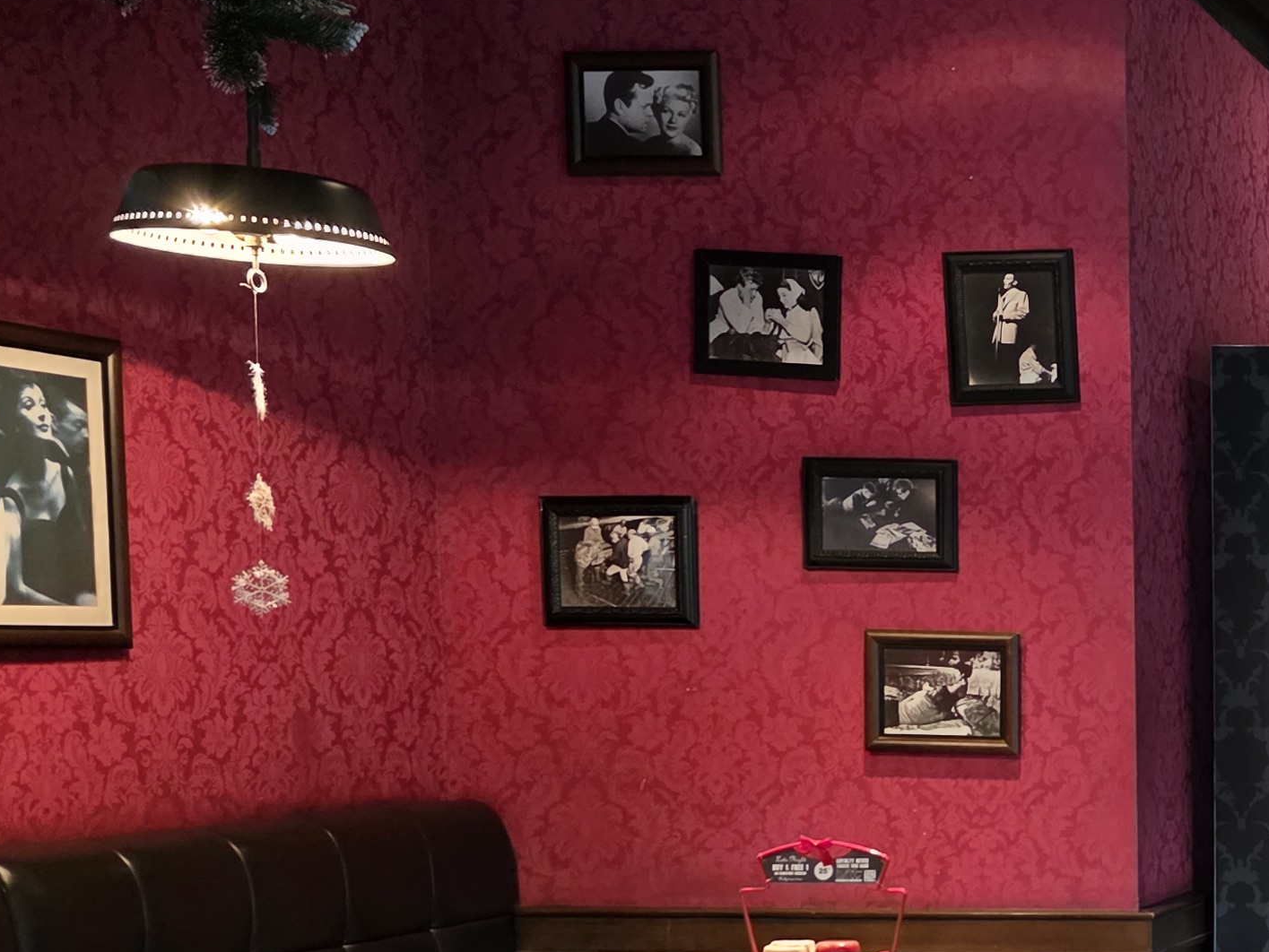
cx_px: 1698
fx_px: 2383
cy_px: 757
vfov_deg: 22.3
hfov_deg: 25.3
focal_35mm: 65
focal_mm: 6.3
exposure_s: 1/50
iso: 640
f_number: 1.7
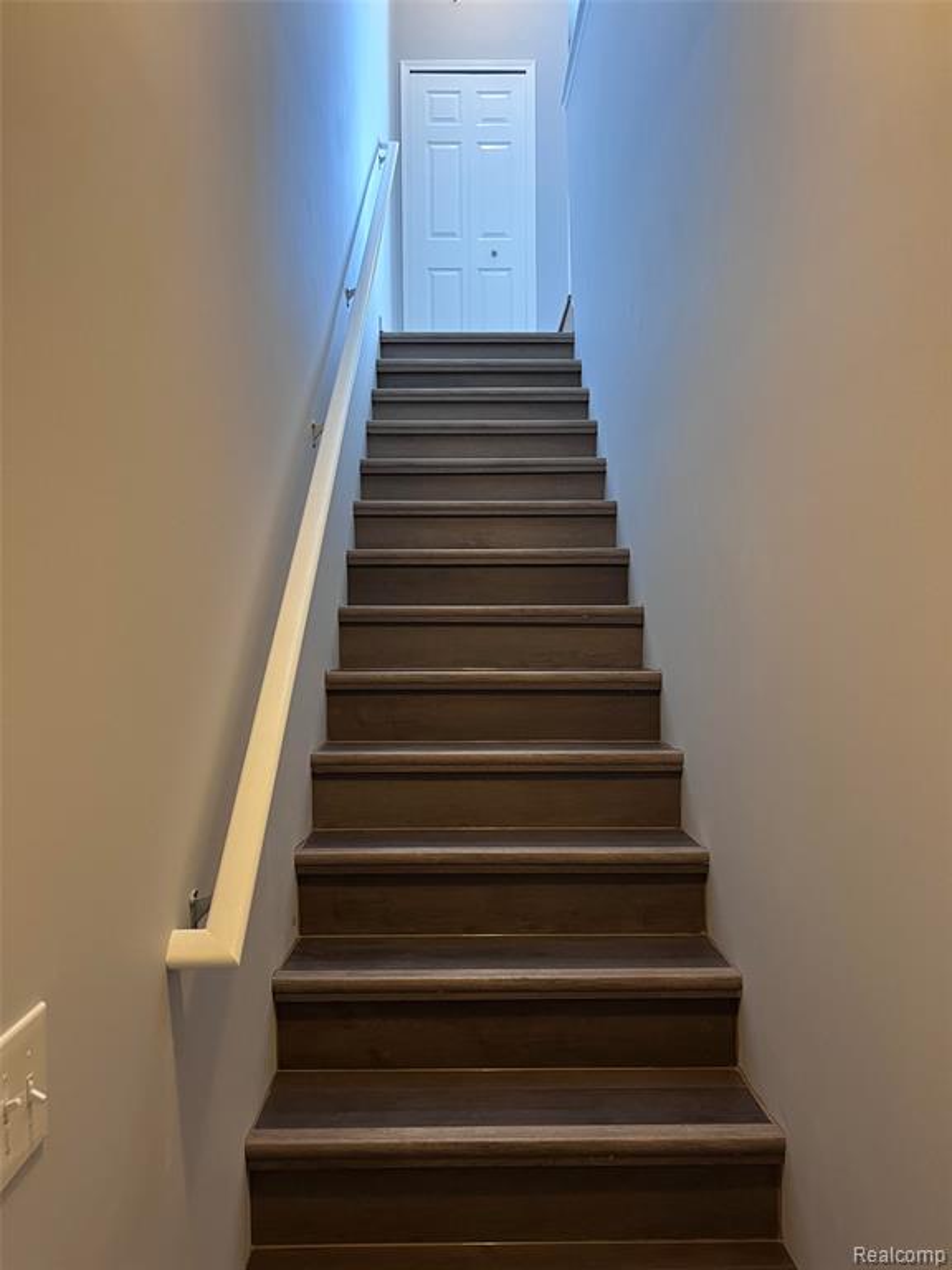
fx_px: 953
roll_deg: +1.3
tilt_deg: +0.4
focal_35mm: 26
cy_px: 635
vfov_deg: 67.3
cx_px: 476
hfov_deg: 53.1
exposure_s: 1/60
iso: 250
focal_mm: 5.1
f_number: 1.6
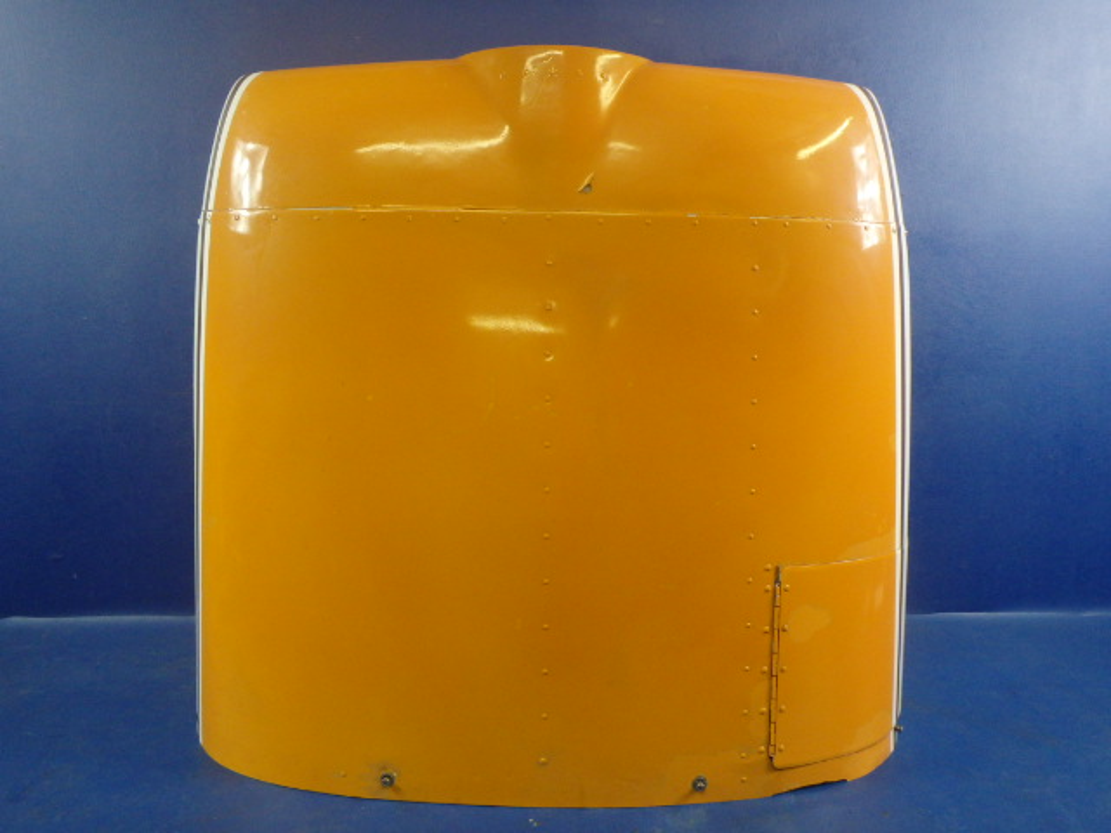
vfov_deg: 49.7
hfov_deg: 63.4
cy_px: 416
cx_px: 556
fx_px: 899
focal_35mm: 28
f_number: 3.9
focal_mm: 5
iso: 500
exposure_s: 1/30
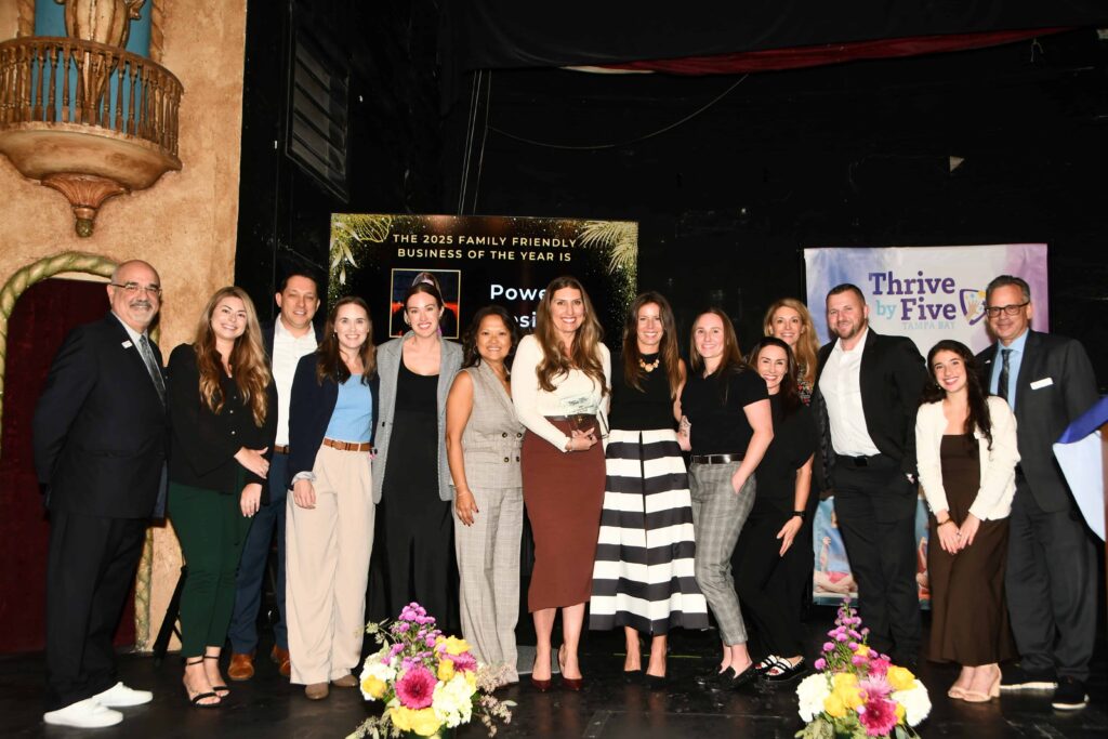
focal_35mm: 30
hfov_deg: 61.9
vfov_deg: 43.6
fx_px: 923
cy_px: 370
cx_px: 554
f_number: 5.6
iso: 320
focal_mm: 20
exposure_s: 1/60
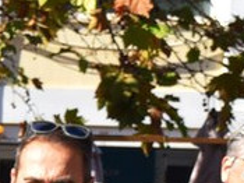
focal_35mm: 316
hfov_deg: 5.8
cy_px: 525
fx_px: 2226
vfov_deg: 4.5
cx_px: -495
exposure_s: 1/200
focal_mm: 32
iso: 100
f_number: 9
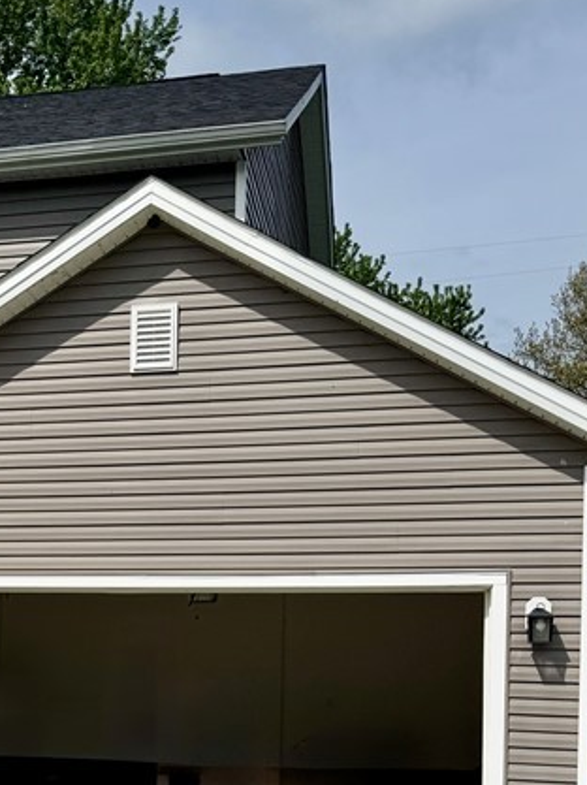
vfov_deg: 31.5
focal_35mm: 59
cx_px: -23
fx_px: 1336
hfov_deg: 23.6
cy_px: 680
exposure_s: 1/10417
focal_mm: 6.76
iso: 80
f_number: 1.78
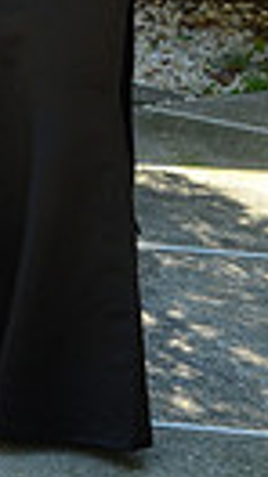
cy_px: -166
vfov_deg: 13.6
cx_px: -616
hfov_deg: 6.9
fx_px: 1925
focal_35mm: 152
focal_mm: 22
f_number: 6.3
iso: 500
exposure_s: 1/100
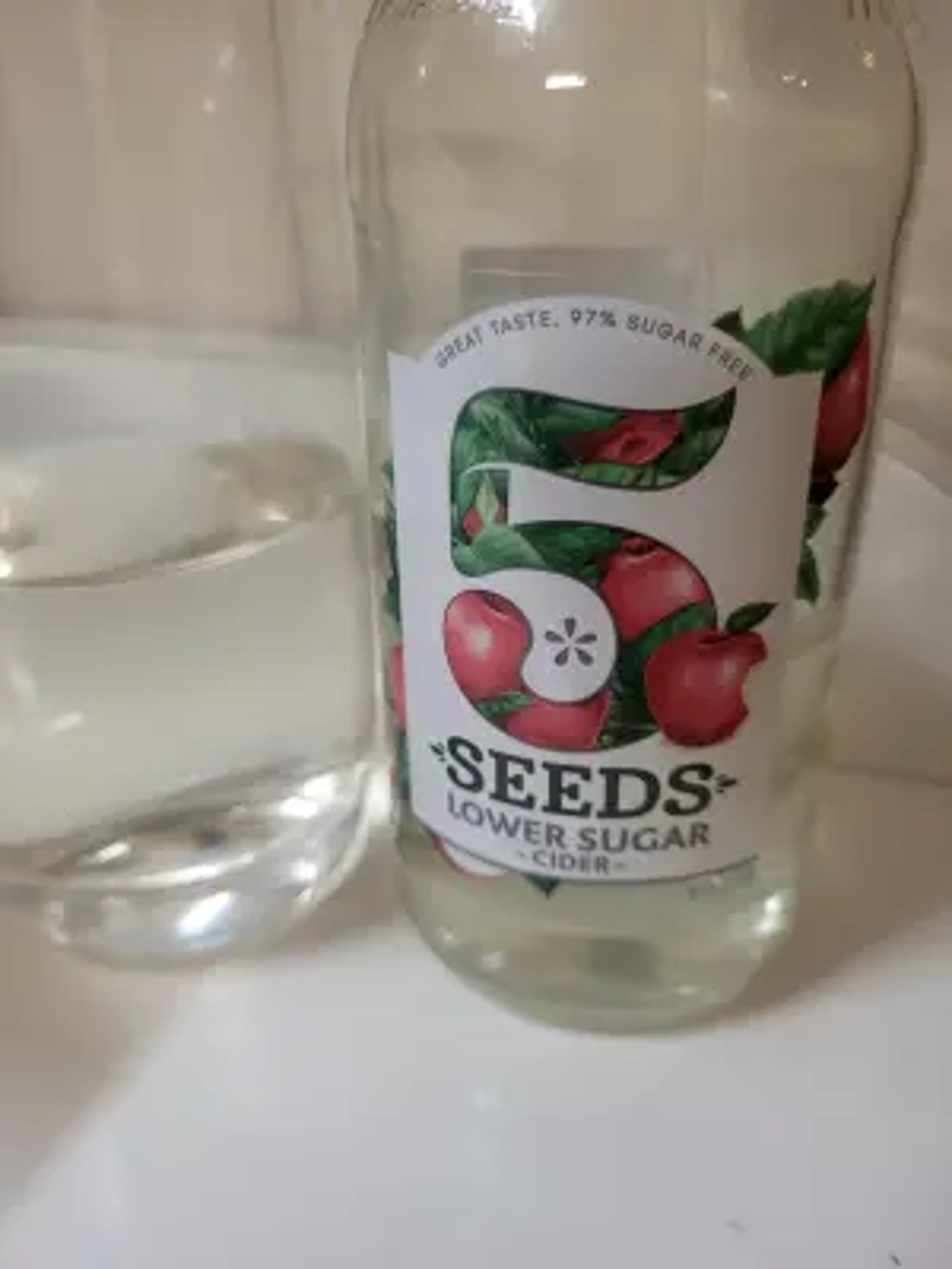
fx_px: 953
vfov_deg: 67.3
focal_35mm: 26
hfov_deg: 53.1
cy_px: 634
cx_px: 476
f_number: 1.8
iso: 320
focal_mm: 5.4
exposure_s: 1/50
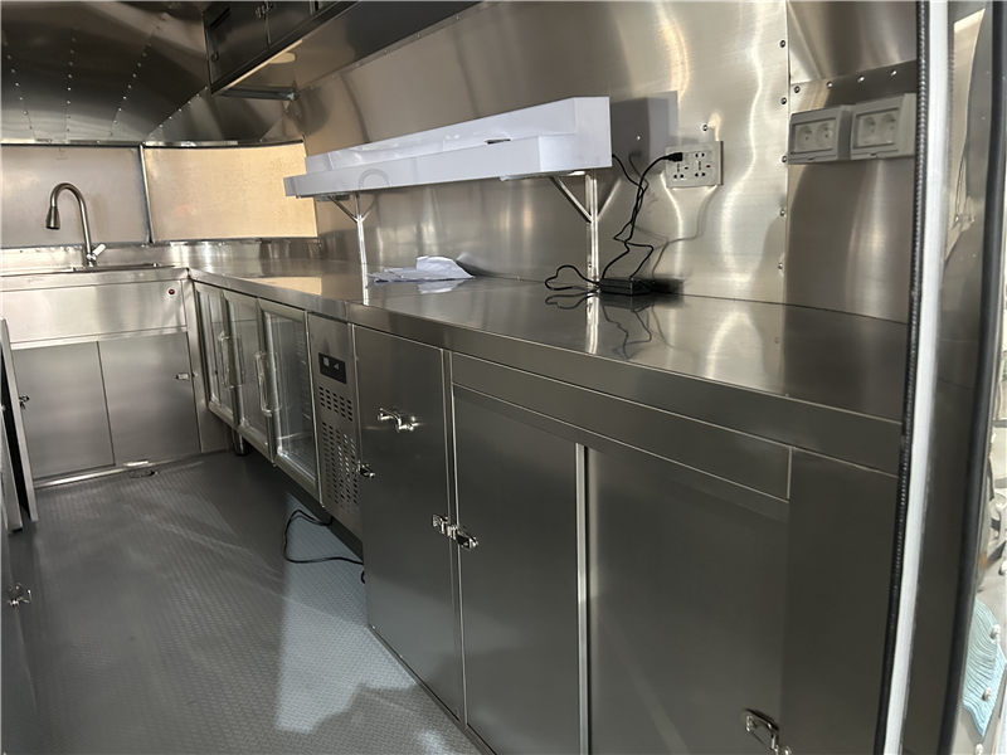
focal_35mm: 26
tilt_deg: -10.6
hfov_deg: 67.3
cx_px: 504
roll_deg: +2.0
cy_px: 378
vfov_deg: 53.1
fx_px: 756
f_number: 1.5
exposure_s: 1/39
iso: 640
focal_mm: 5.7
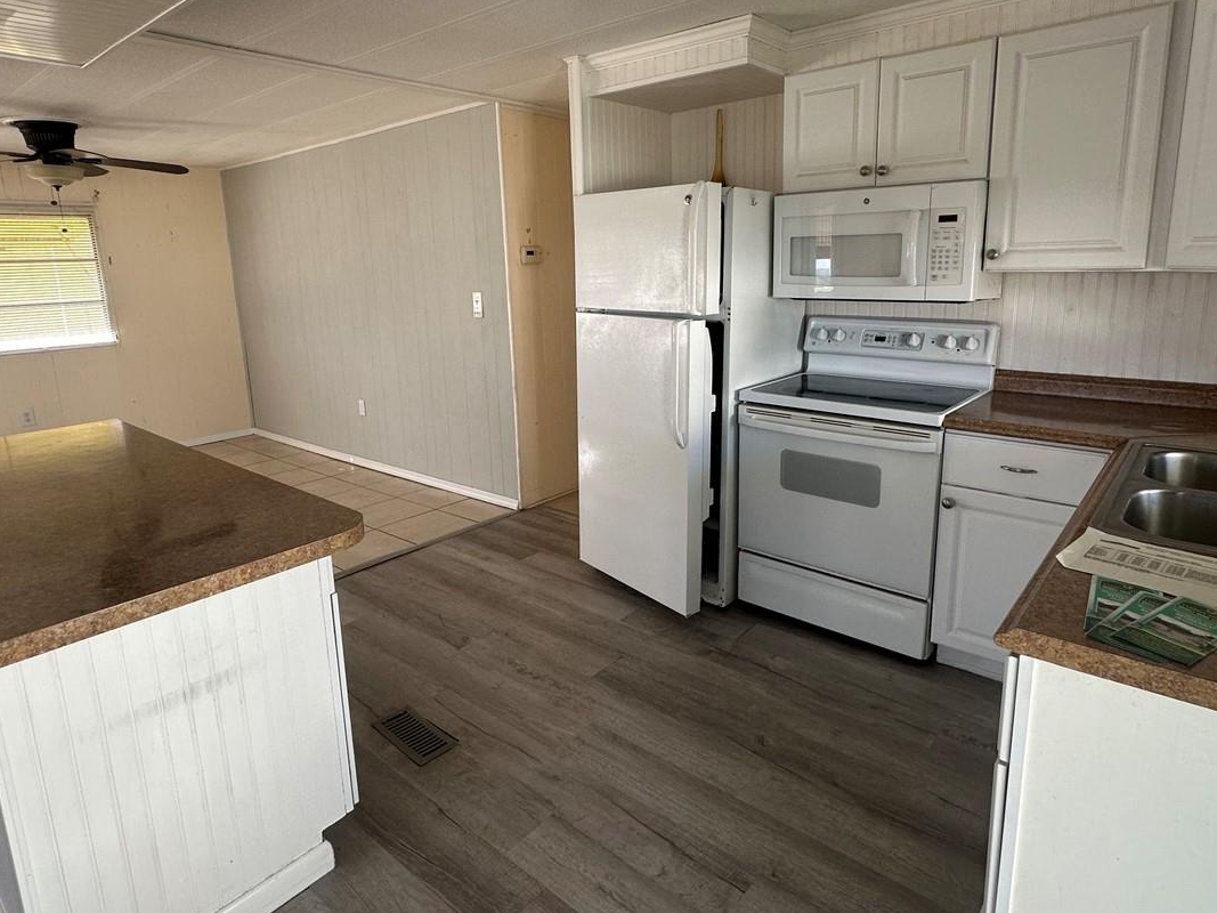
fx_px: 738
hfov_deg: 79.0
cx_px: 609
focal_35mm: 21
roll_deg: +1.1
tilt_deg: -10.7
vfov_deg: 63.3
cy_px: 407
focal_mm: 2.22
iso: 80
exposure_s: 1/99
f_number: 2.2
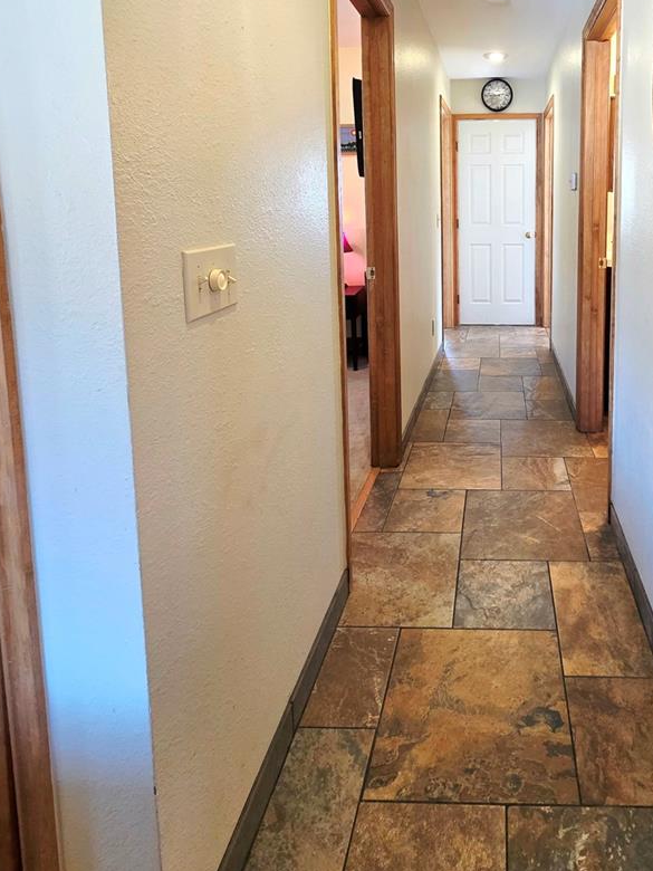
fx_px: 503
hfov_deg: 62.4
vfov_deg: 77.8
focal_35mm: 20
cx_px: 484
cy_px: 259
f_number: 1.9
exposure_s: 1/60.2
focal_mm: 2.2
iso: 200
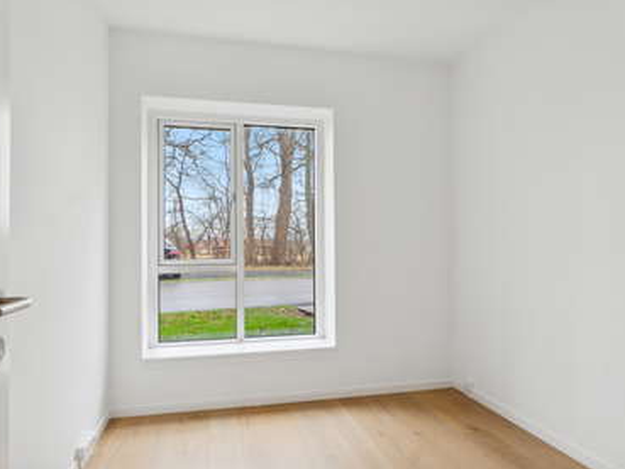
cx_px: 301
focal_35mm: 23
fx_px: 415
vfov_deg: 58.9
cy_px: 234
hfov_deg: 73.9
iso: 200
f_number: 8
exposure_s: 1/1.25
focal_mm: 14
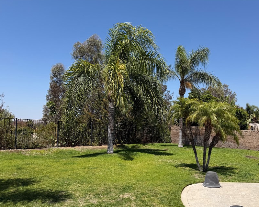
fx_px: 230
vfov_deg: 48.3
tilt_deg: +1.6
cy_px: 120
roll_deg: -1.0
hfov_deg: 58.4
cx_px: 152
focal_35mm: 30
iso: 80
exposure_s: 1/4673
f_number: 1.78
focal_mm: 6.76
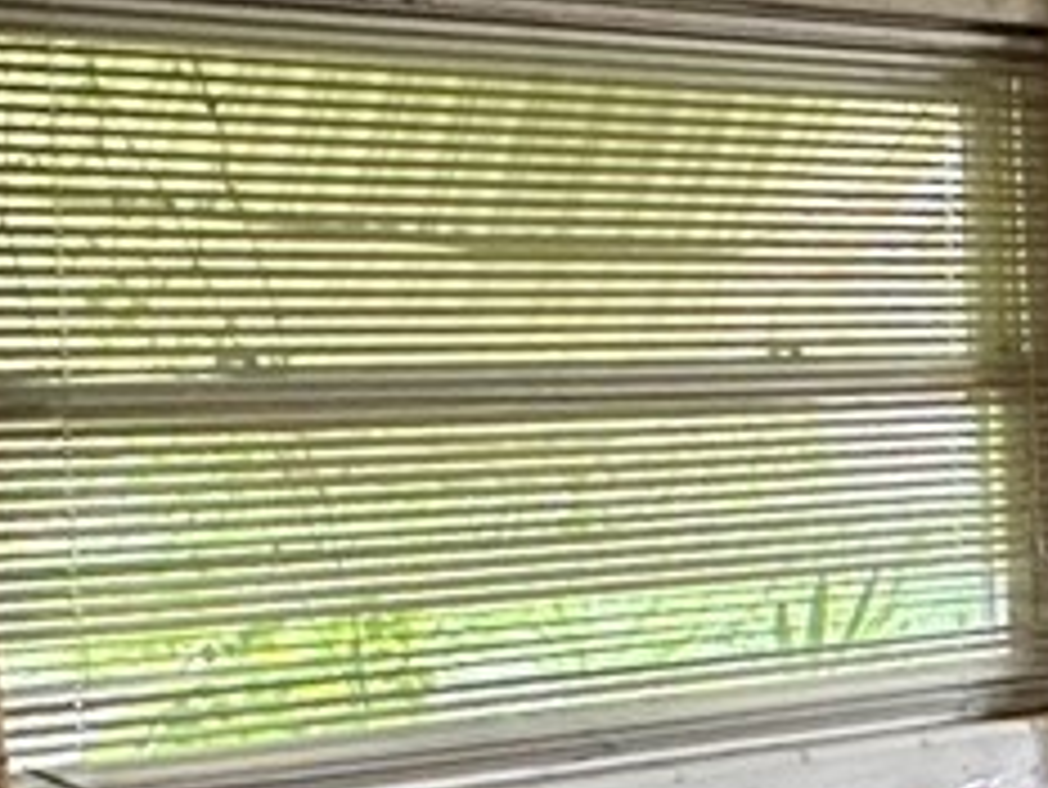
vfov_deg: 15.4
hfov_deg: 14.6
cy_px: 459
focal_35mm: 96
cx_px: 2402
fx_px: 2908
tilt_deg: -3.7
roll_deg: +0.0
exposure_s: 1/60
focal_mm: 2.22
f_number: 2.2
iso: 800
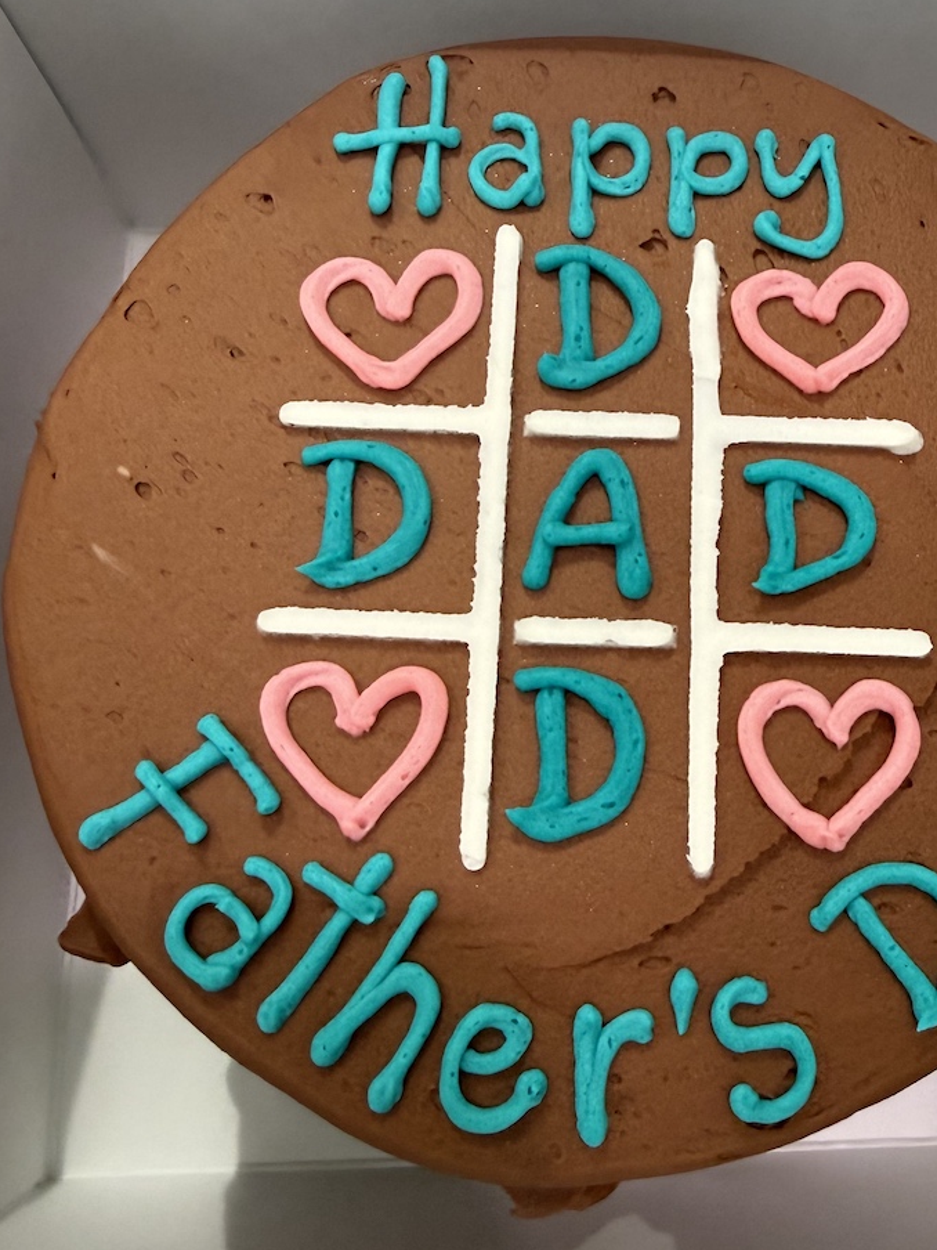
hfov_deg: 41.5
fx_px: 1227
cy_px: 571
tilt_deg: -56.7
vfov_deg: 53.9
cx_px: 585
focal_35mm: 34
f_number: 2.2
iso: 200
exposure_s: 1/120
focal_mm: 2.22
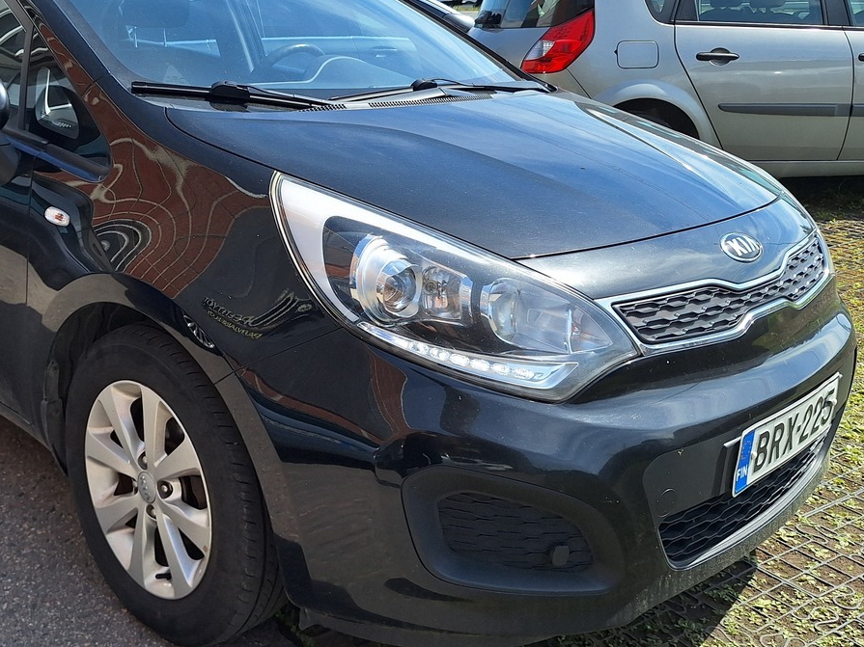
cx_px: 273
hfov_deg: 49.1
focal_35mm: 37
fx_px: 923
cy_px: 264
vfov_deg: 38.5
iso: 40
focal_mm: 5.54
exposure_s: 1/2058
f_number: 1.8
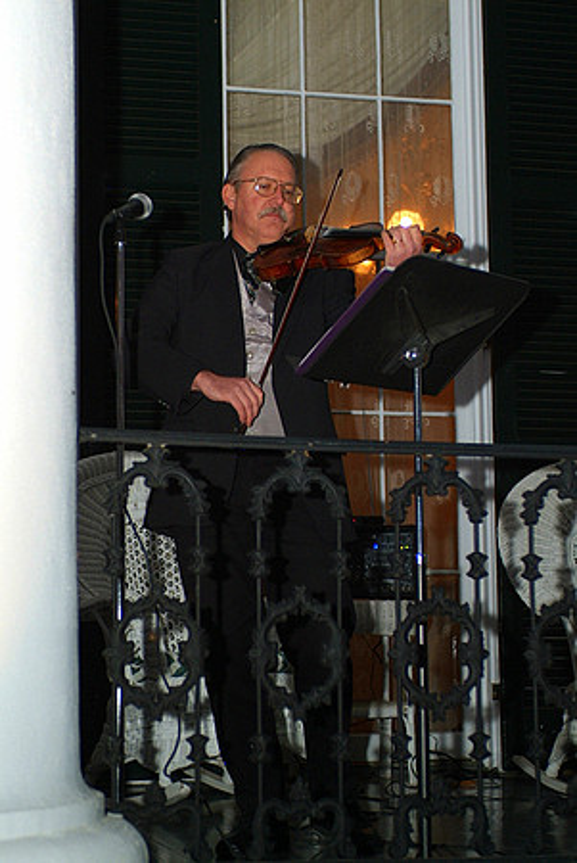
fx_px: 1727
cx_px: 288
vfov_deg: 28.0
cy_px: 432
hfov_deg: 19.0
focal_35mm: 72
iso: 400
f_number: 2.8
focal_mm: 48
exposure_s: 1/60
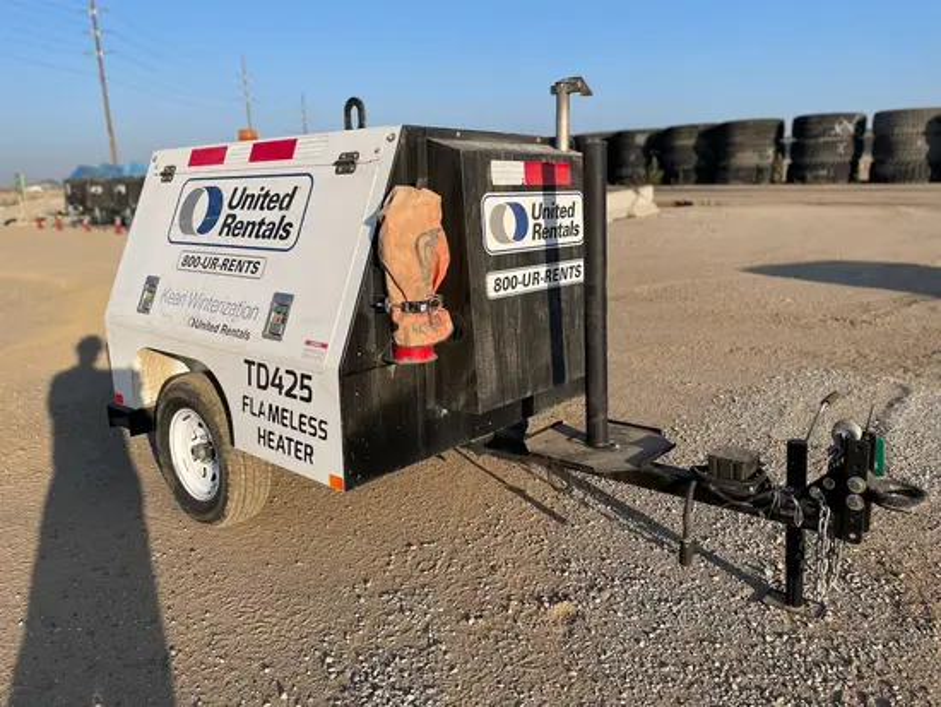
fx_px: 707
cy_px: 354
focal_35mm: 26
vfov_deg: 53.1
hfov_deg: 67.3
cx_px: 470
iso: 50
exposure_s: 1/5556
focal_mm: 4.2
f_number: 1.6
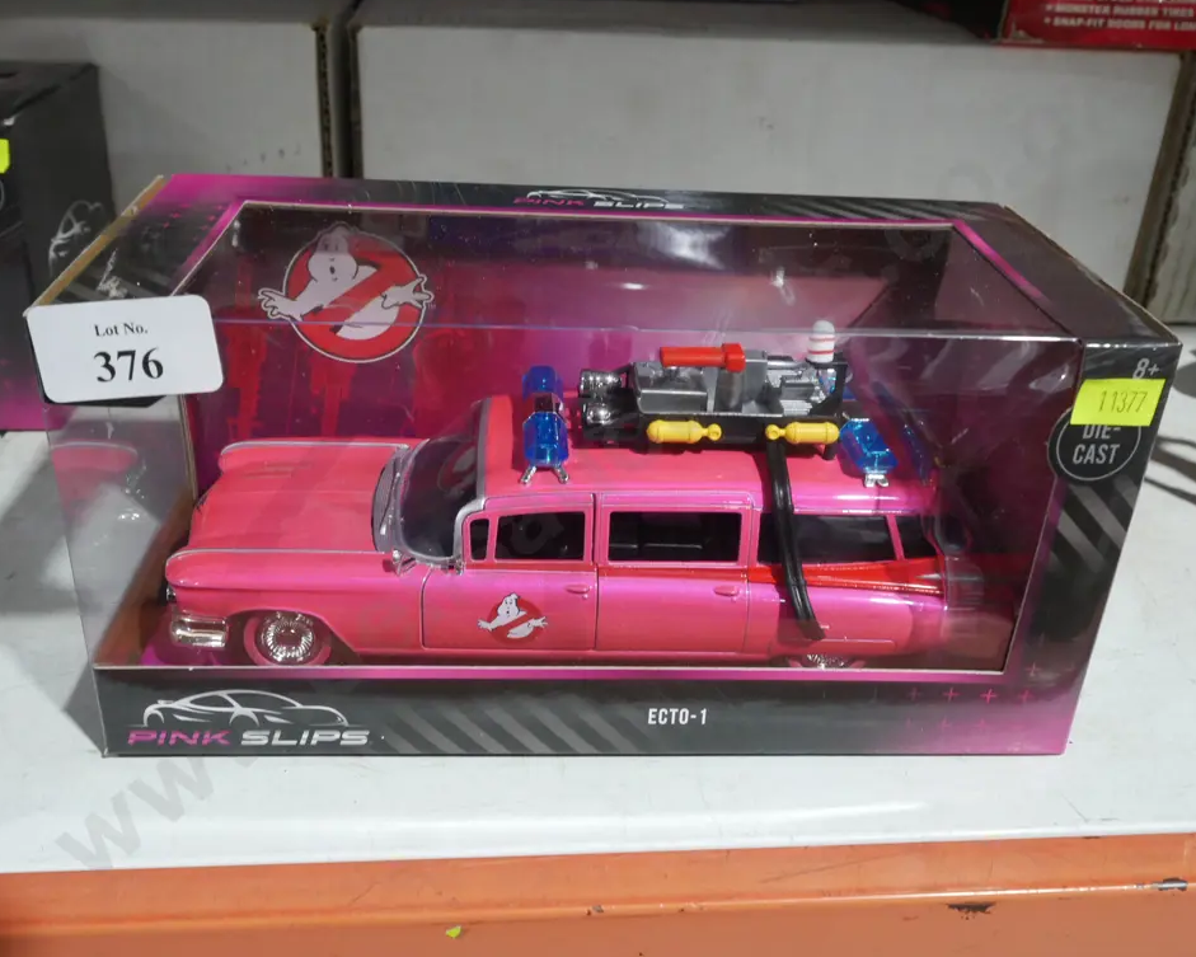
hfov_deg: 52.8
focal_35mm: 34
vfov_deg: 43.4
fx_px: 1204
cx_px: 588
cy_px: 474
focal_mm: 16
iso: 2000
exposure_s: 1/60
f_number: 7.1
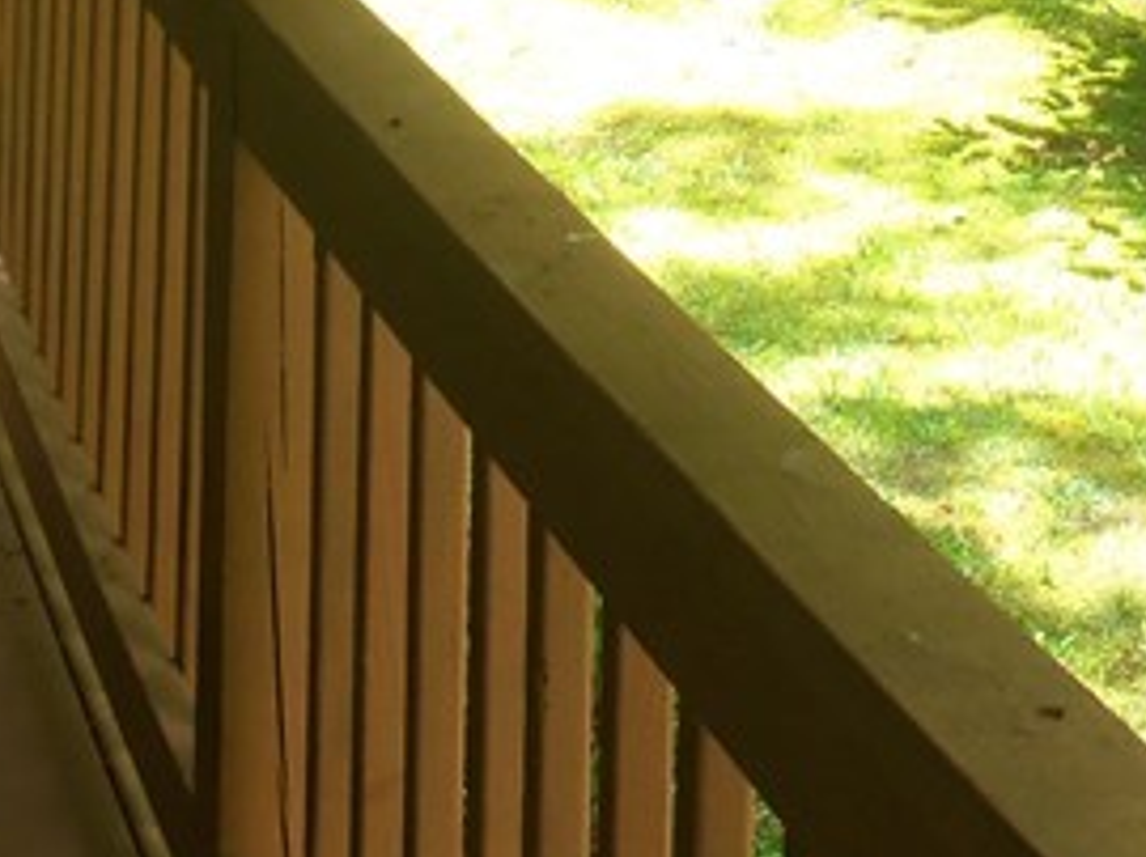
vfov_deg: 12.2
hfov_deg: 17.5
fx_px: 3638
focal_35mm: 110
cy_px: -734
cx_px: 1154
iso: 80
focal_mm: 5.2
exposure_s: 1/50
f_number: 3.4
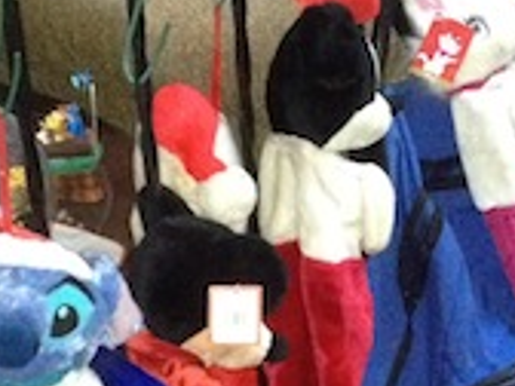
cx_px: 343
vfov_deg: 11.8
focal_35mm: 125
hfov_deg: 15.7
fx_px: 1860
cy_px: 303
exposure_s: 1/16
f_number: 2.4
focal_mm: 4.28
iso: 800
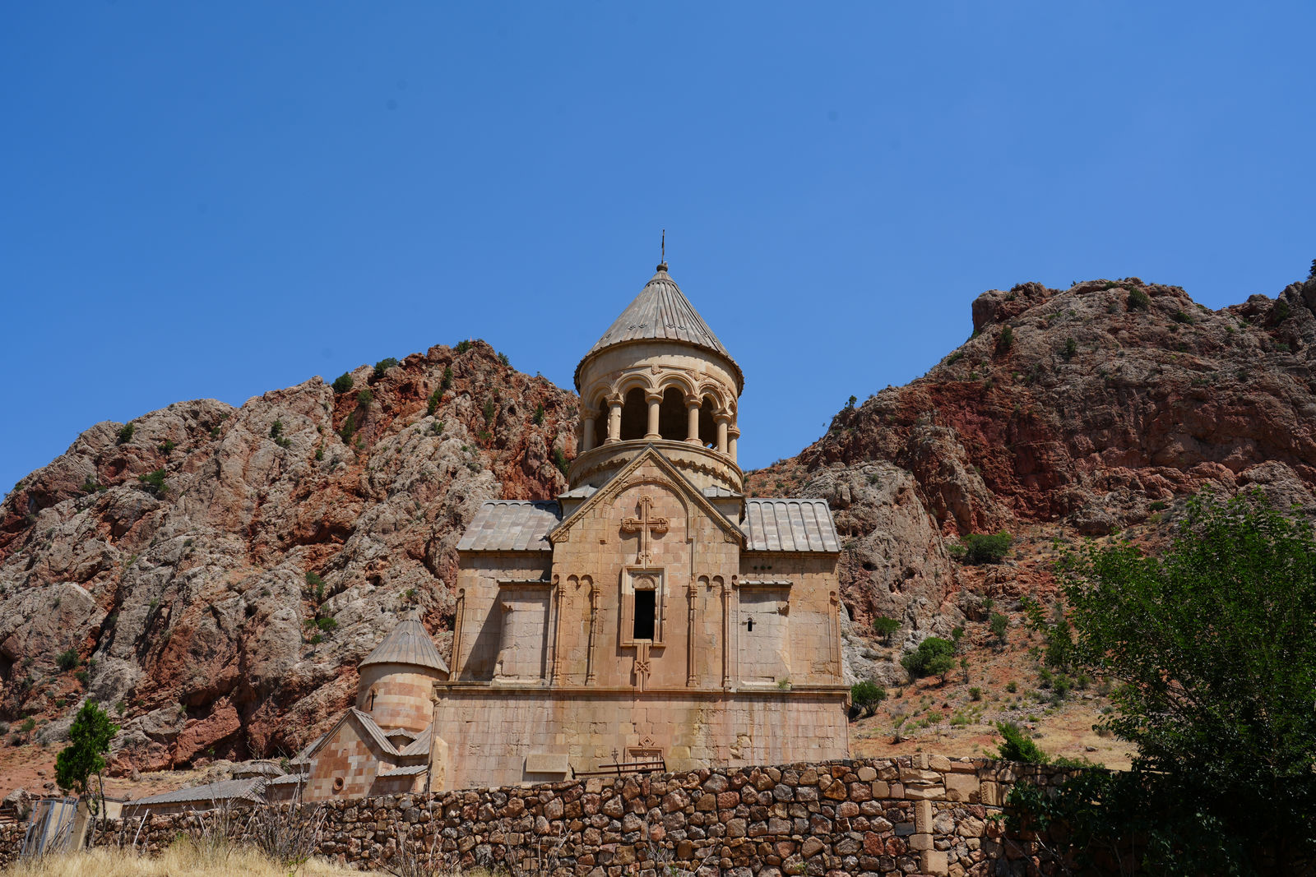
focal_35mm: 29
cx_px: 658
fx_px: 1060
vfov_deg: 45.0
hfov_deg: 63.7
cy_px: 438
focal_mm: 29
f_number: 10
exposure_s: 1/200
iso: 100
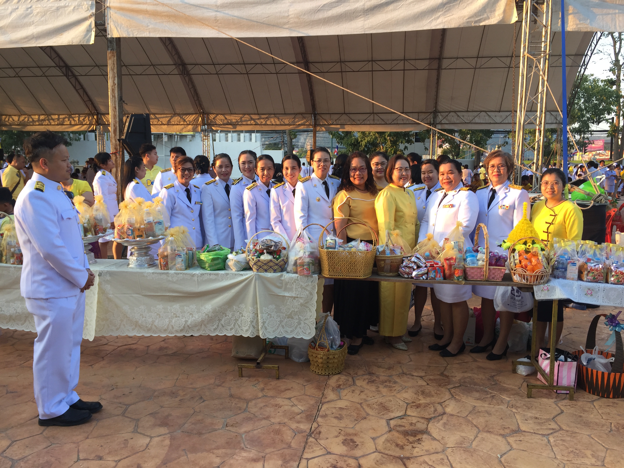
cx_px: 312
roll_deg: -0.6
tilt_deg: -6.3
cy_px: 234
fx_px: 523
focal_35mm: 29
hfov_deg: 61.7
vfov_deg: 48.2
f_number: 2.2
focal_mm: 4.15
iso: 32
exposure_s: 1/103
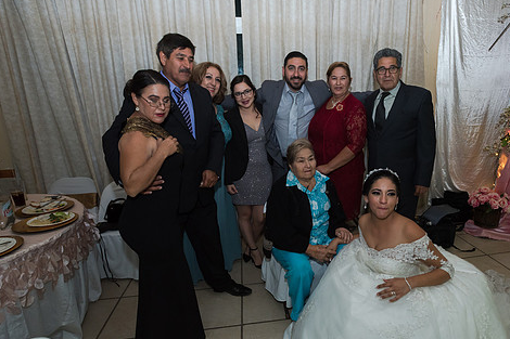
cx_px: 303
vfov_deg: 59.4
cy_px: 185
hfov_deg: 80.4
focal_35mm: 21
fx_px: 297
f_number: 4
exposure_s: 1/100
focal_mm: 17
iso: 1600
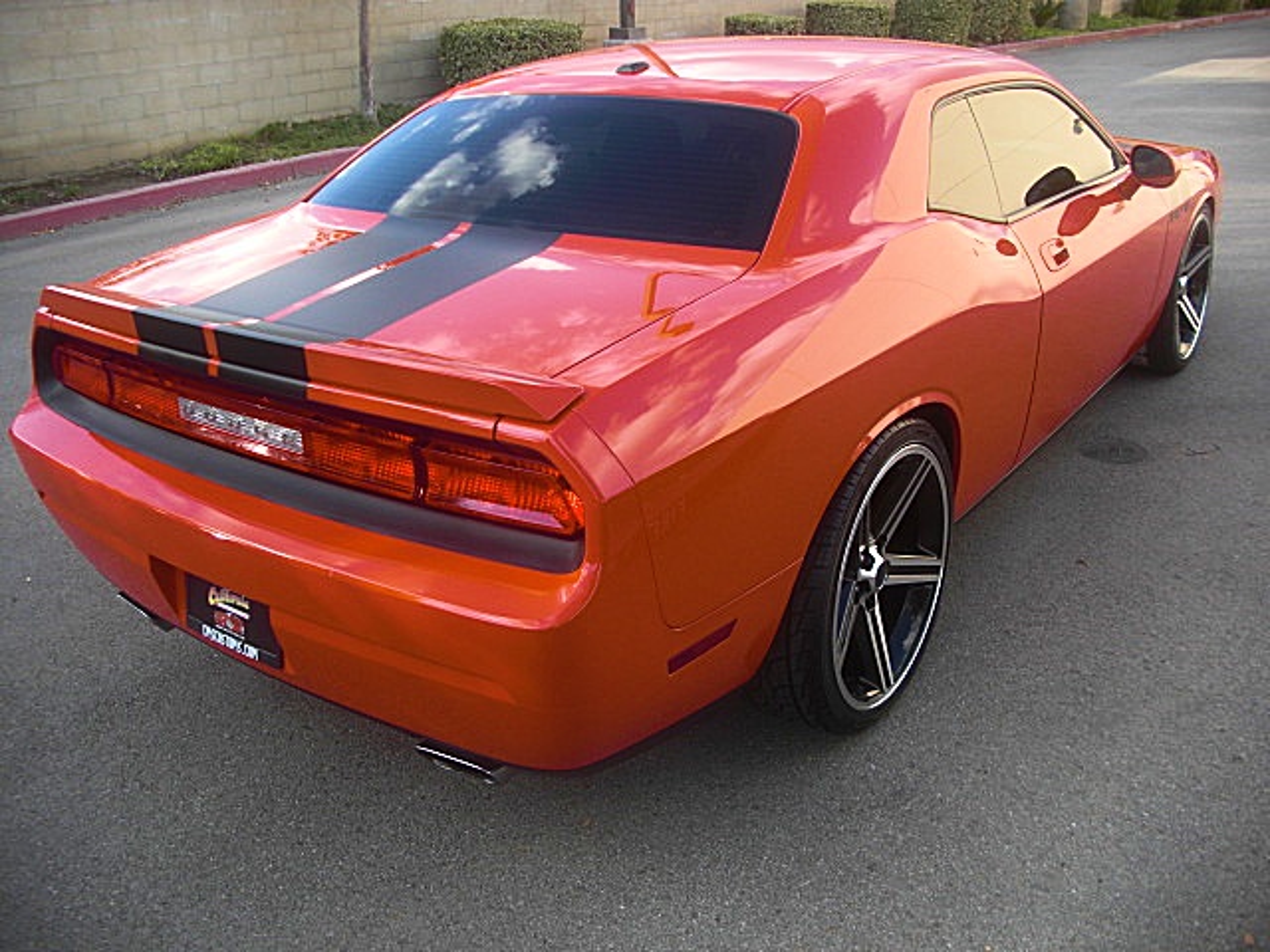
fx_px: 1321
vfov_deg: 39.7
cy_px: 476
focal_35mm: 36
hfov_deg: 51.4
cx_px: 635
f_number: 2.8
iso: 50
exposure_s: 1/160
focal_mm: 6.3
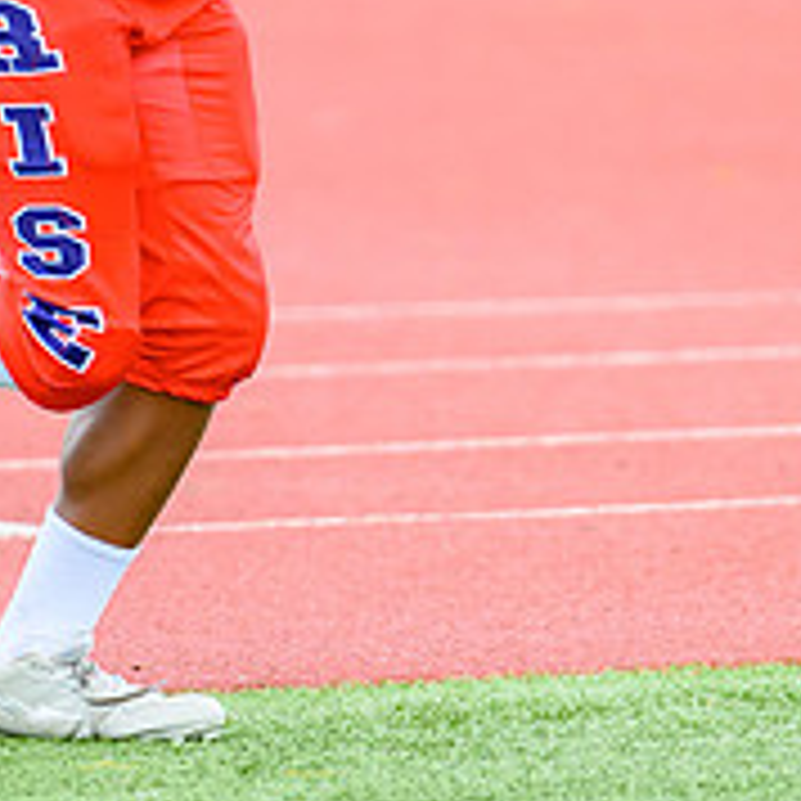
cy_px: -60
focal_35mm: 814
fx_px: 21310
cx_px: 423
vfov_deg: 2.2
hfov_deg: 2.2
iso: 800
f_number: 2.8
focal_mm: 200
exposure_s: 1/1250
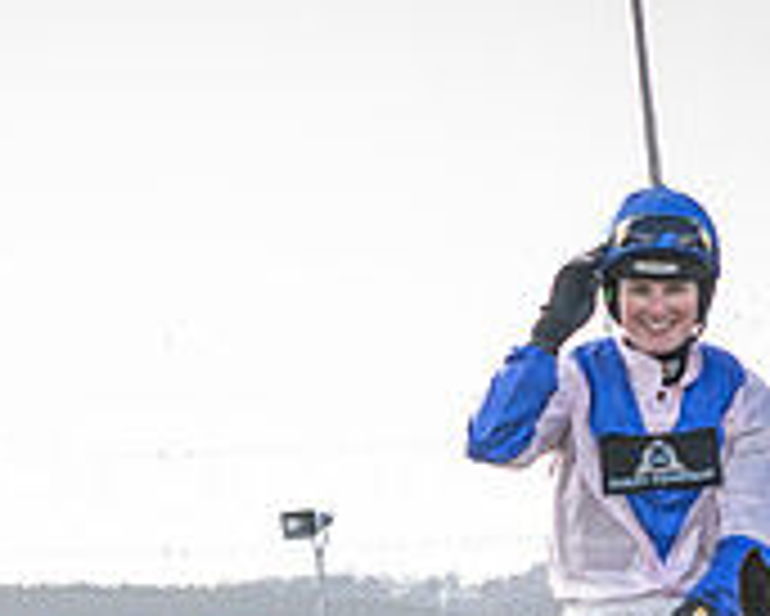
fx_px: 5792
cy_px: 958
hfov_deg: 7.6
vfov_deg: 6.0
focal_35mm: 254
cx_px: 647
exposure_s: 1/400
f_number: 4
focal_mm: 35
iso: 200
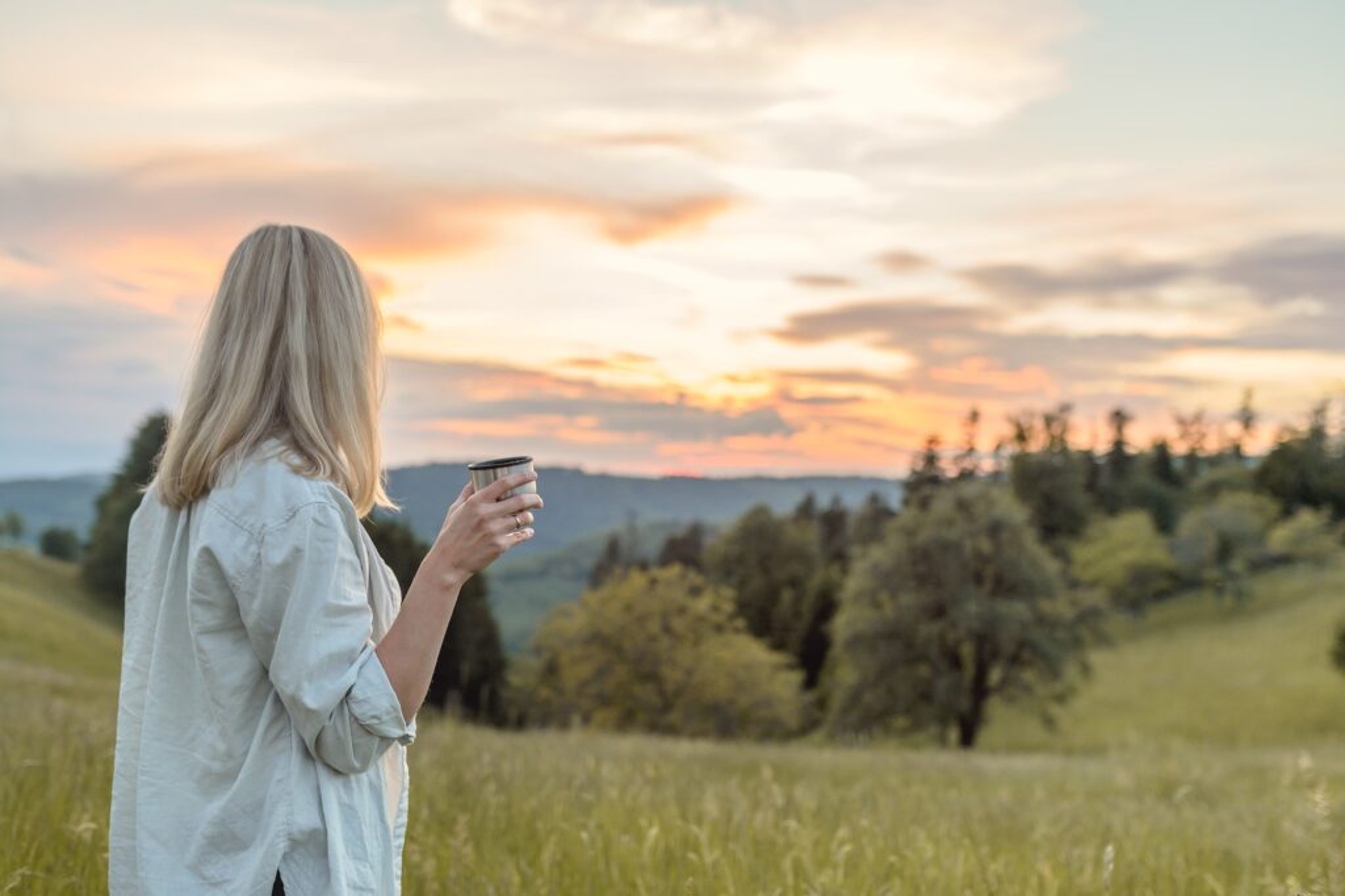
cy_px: 448
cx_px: 672
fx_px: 1307
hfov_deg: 54.4
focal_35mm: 35
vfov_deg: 37.8
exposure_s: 1/250
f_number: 2.8
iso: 320
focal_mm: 35
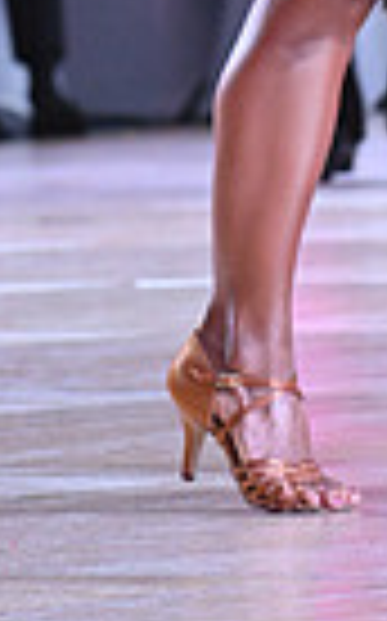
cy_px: -423
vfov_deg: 2.8
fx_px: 12717
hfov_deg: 1.7
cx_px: 430
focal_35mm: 752
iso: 4000
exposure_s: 1/400
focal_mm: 175
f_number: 6.3
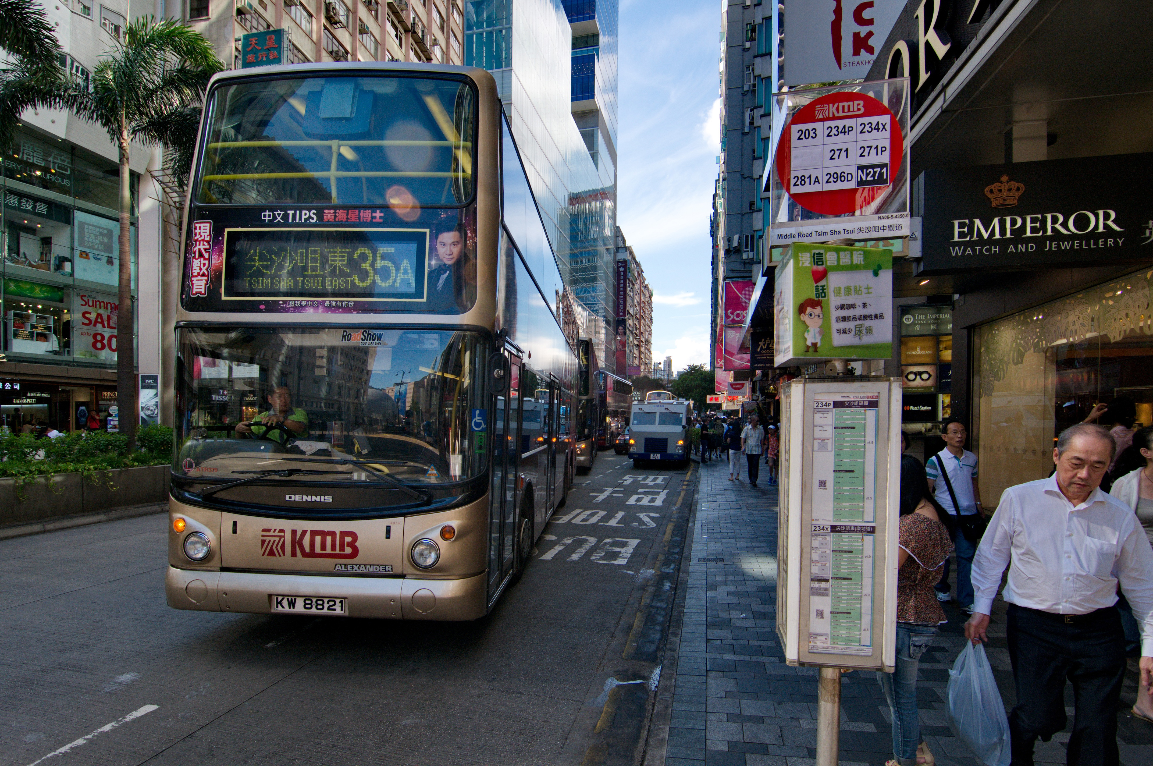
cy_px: 383
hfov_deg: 95.0
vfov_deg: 71.9
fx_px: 528
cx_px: 576
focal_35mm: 16
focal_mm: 11
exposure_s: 1/200
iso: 200
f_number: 7.1
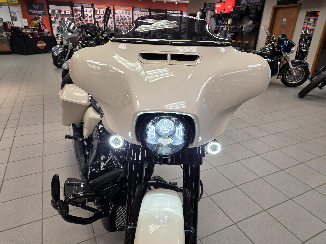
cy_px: 122
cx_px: 163
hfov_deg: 73.9
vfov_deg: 58.9
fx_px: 217
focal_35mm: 23
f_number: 1.7
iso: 50
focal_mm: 6.25
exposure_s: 1/120
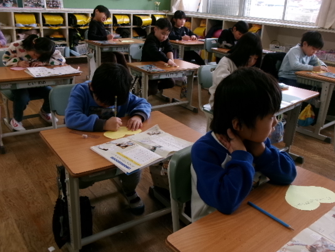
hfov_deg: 51.4
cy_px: 126
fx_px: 348
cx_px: 168
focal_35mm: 36
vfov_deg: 39.7
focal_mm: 6.4
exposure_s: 1/34
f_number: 4.5
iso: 115
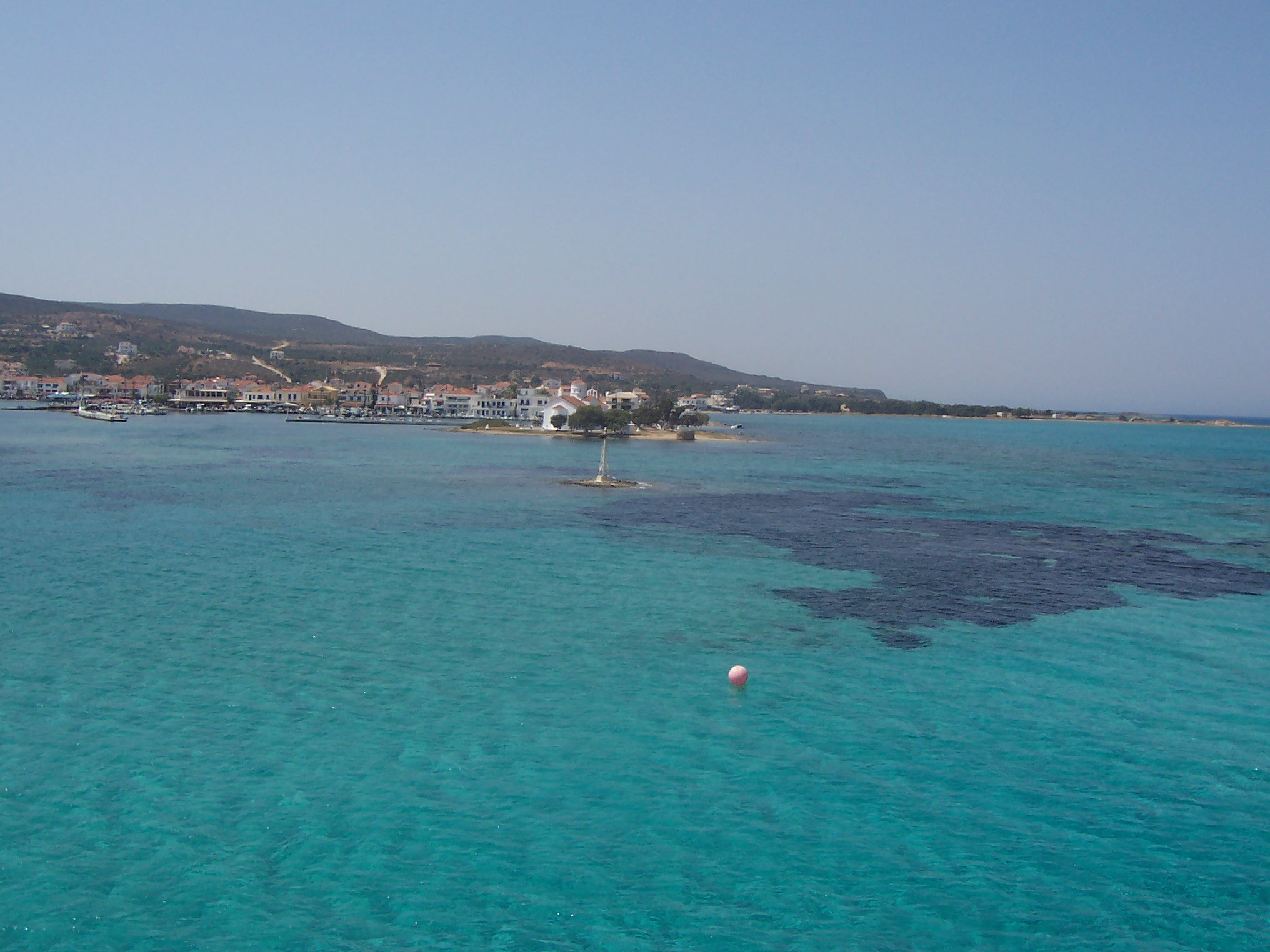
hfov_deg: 50.1
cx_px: 635
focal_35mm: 37
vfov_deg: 38.7
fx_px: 1357
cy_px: 476
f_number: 5.6
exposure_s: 1/1000
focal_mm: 5.6
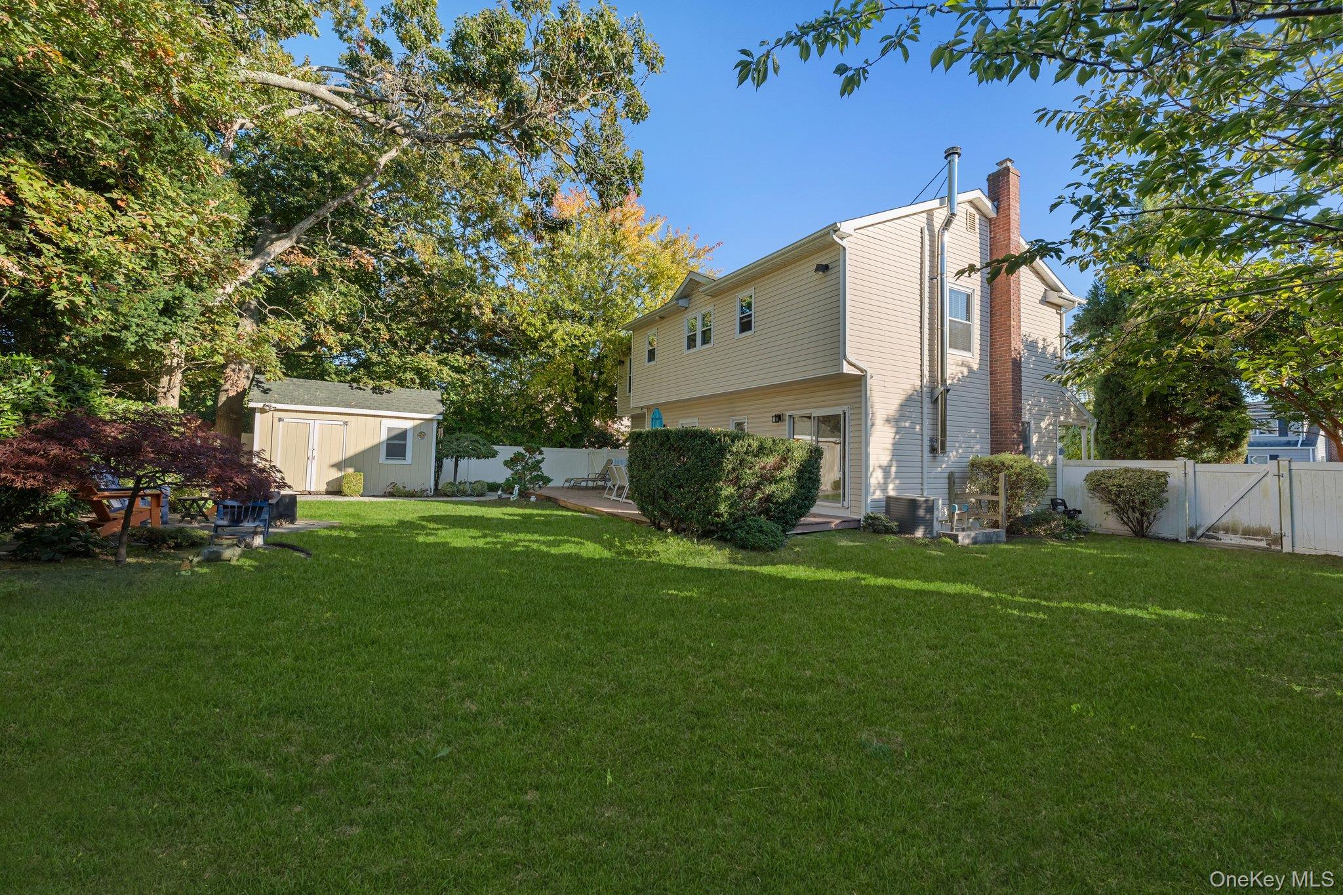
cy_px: 448
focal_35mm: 14
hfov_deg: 104.3
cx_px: 672
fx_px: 522
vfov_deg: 81.2
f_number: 8
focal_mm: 14
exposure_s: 1/50
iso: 640
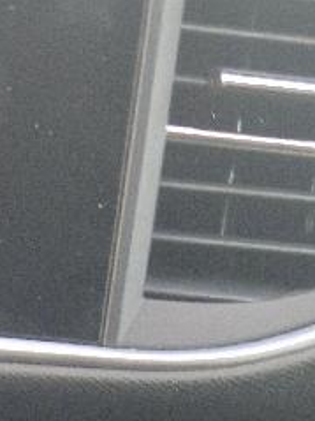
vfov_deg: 9.9
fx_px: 2101
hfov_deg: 8.2
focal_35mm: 173
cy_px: 1048
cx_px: -264
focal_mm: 5.4
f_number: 1.8
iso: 50
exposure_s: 1/50
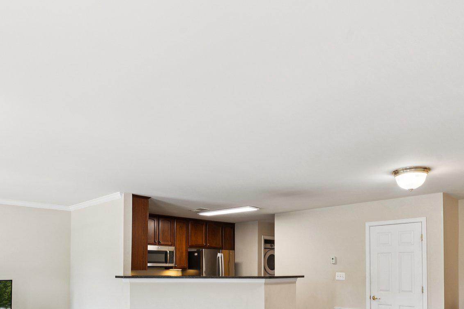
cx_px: 230
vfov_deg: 41.8
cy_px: 270
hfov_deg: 63.7
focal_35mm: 29
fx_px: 374
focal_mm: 16
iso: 200
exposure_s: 1/6
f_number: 10
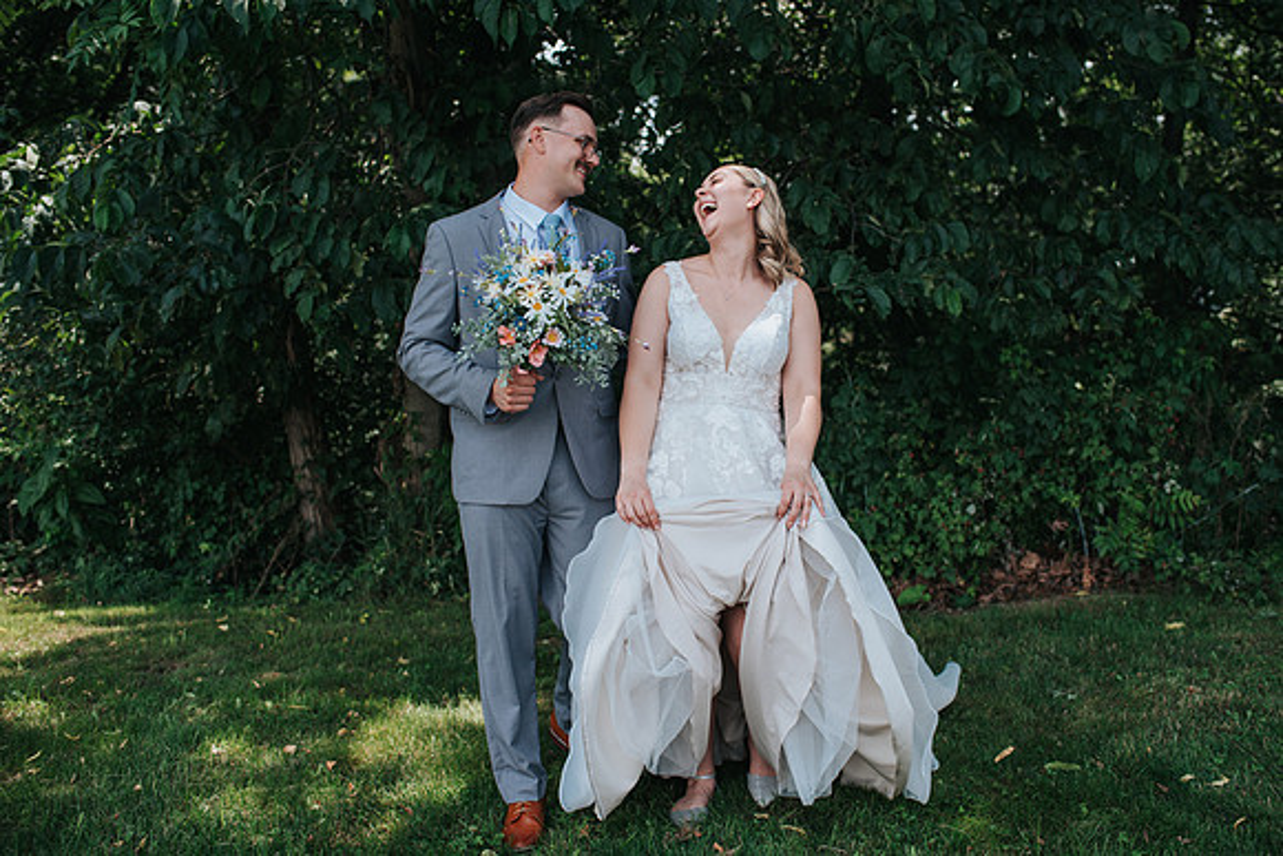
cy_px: 406
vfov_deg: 36.1
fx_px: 1313
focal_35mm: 37
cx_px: 675
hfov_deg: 52.1
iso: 110
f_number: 2.8
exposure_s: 1/500
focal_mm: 35
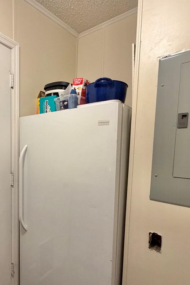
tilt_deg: -4.6
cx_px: 55
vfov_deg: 78.2
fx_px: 174
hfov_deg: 55.3
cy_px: 161
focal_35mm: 22
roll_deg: +0.0
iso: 320
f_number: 2.2
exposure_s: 1/60
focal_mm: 2.22
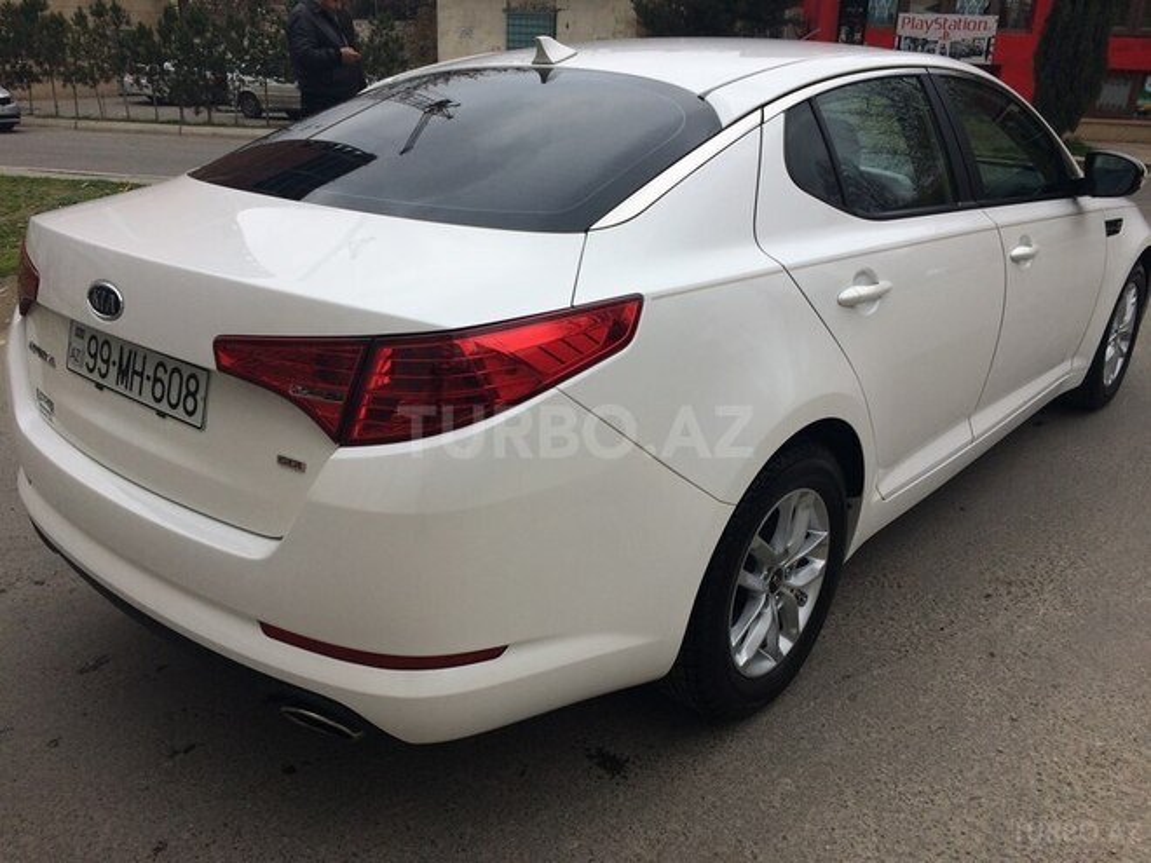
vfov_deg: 48.2
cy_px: 432
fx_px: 964
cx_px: 576
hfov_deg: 61.7
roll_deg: -2.1
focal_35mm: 29
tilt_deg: -22.0
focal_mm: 4.15
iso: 32
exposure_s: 1/933
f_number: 2.2
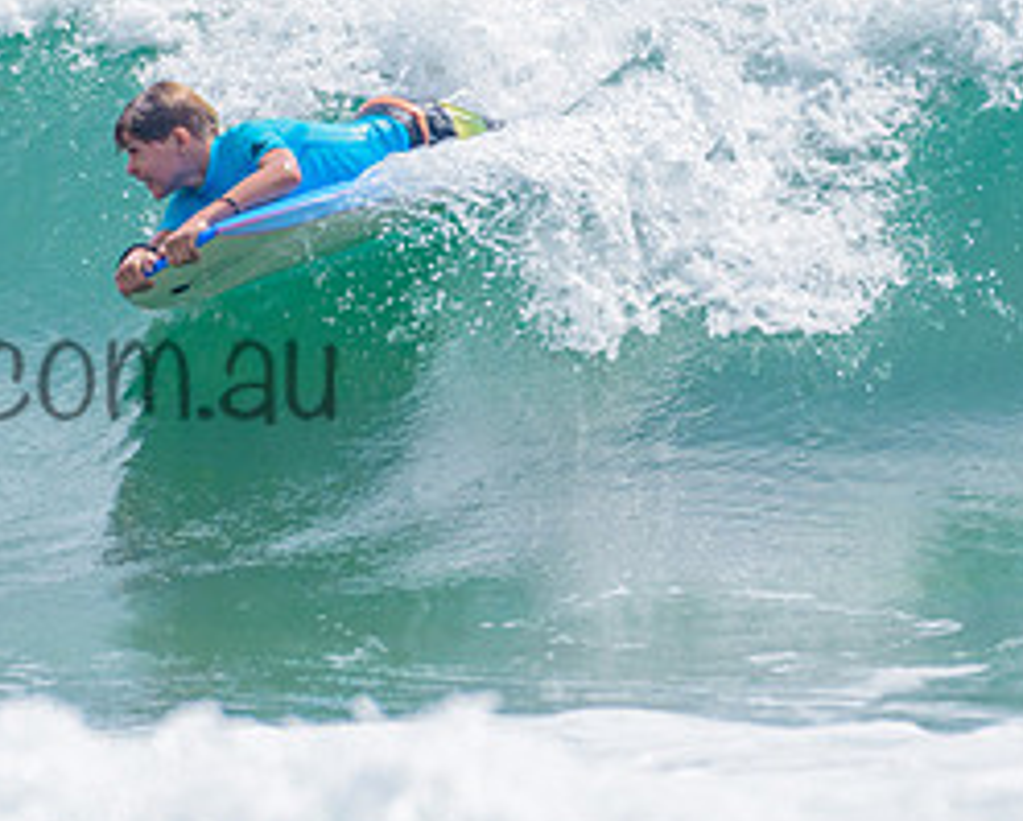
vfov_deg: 1.2
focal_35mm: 1343
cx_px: 170
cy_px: 248
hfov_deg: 1.4
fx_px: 40710
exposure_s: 1/2000
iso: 160
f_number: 5.6
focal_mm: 500
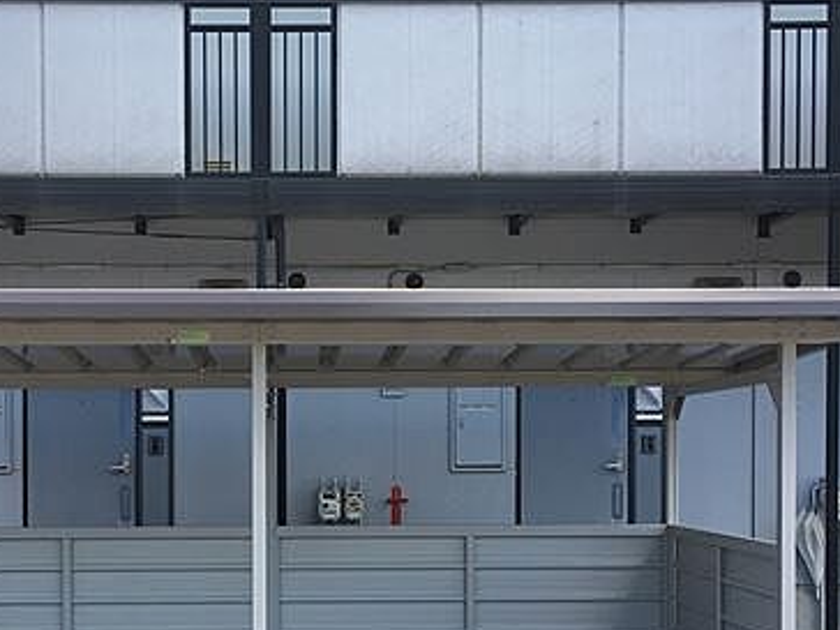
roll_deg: +0.1
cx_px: 316
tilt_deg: -0.4
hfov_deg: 37.3
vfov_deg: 28.1
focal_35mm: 51
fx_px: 1238
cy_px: 475
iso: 25
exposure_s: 1/295
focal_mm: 4.15
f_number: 2.2
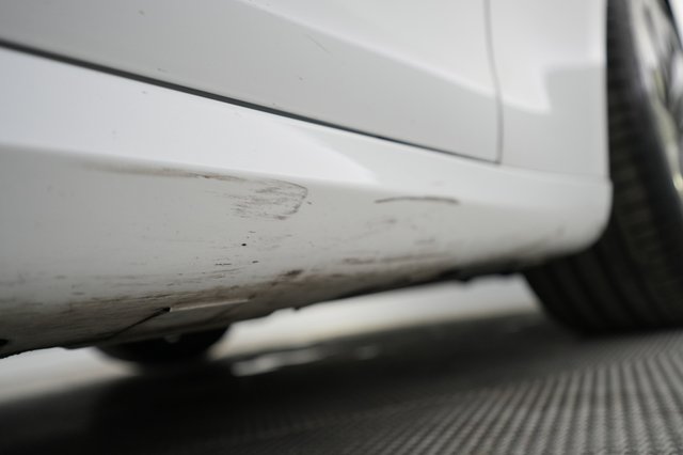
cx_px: 342
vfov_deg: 46.4
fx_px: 531
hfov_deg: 65.5
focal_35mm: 28
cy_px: 228
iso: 1250
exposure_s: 1/200
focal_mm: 28
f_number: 2.8
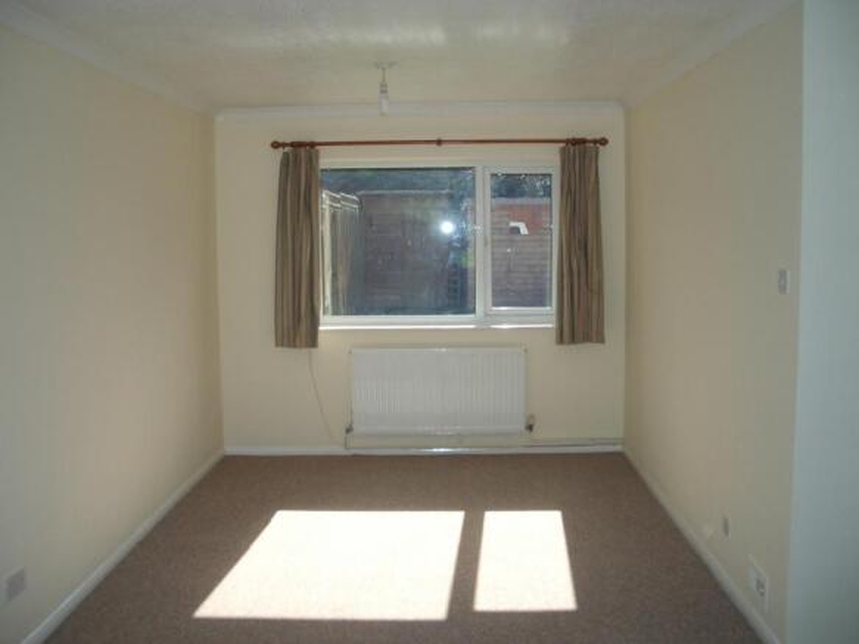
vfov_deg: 40.7
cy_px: 322
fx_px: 868
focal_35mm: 35
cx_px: 430
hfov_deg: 52.6
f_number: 2.6
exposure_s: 1/800
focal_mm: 5.8
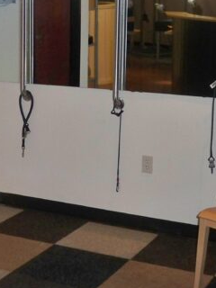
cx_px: 38
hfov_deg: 17.4
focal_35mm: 84
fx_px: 699
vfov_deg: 23.3
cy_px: 125
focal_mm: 6.3
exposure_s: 1/60
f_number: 3.1
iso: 250
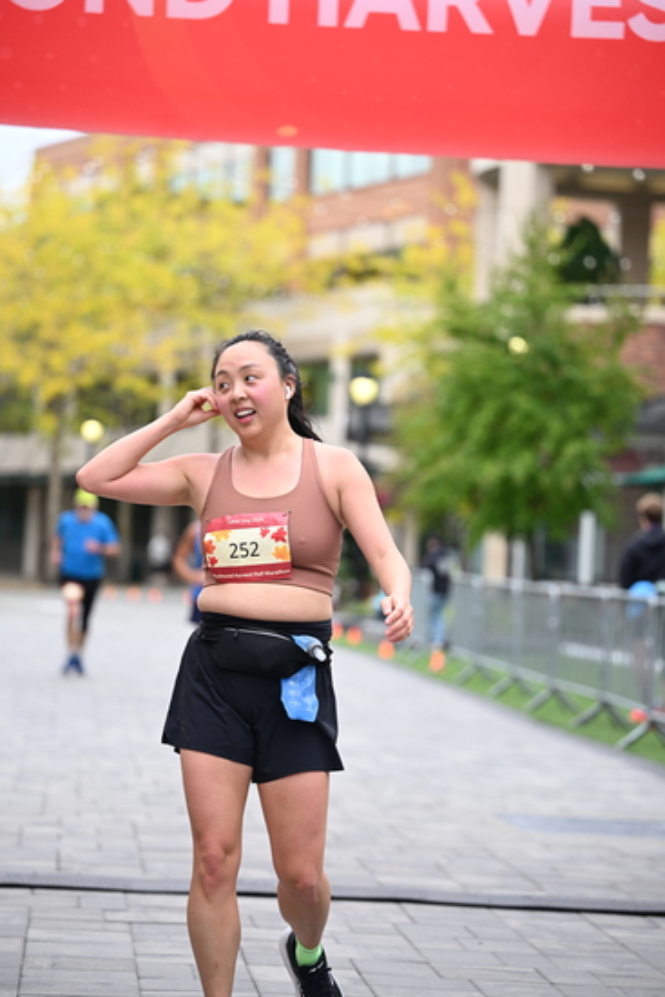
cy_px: 498
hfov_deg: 13.6
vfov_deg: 20.2
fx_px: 2797
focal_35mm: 101
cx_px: 332
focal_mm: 101
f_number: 2.8
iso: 640
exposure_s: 1/1600
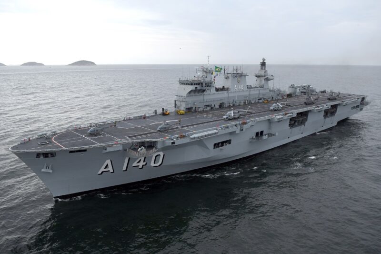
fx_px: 270
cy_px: 127
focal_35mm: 26
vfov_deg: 50.4
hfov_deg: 70.4
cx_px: 190
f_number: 4.5
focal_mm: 17
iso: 500
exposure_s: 1/1250
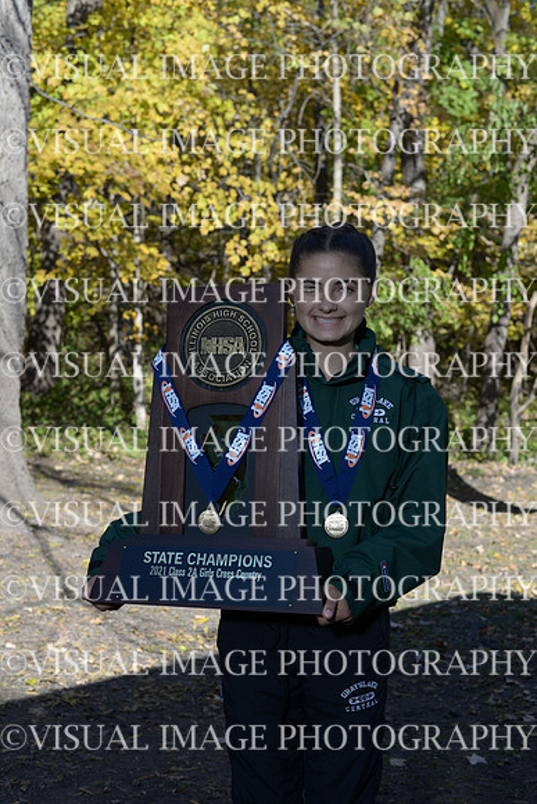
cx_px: 268
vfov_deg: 39.6
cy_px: 402
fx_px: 1118
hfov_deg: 27.0
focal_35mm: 50
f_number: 6.3
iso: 125
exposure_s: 1/250
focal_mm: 50
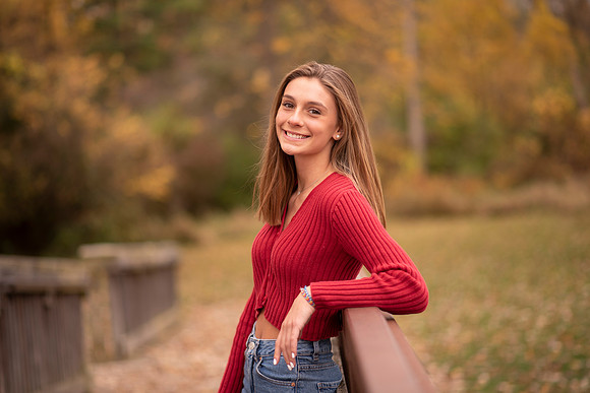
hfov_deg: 23.9
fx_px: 1393
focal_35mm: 85
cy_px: 196
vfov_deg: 16.1
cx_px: 295
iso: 100
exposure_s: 1/500
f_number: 1.8
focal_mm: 85
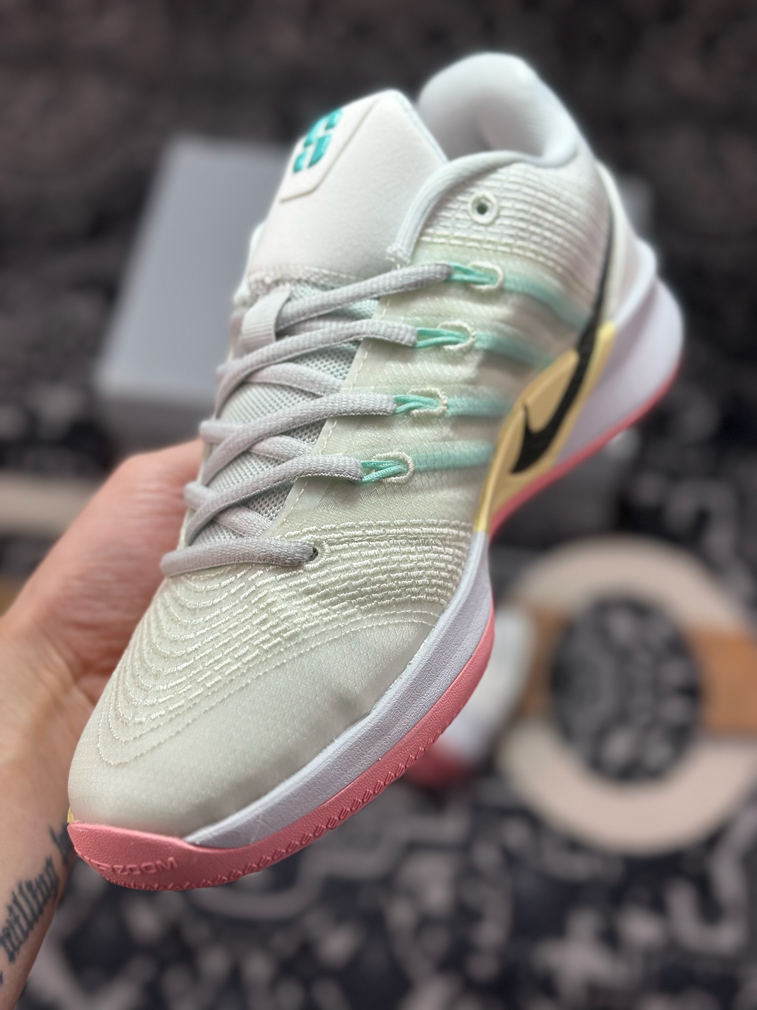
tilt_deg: -56.0
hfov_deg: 30.3
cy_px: 505
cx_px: 378
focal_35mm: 48
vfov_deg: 39.7
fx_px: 1400
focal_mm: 6.86
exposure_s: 1/1721
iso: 80
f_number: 1.78
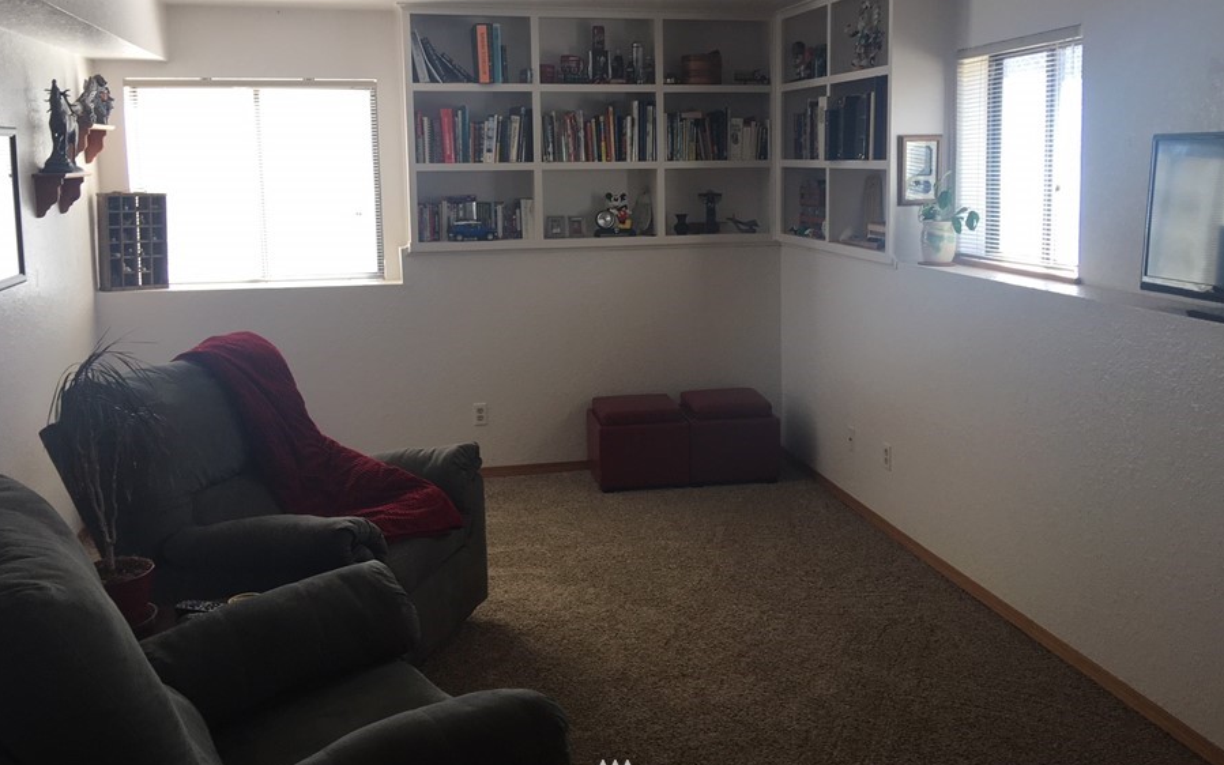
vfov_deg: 36.1
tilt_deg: -5.9
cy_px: 305
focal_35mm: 35
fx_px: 1168
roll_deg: -0.2
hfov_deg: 55.2
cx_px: 667
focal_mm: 4.15
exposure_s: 1/60
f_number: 2.2
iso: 32
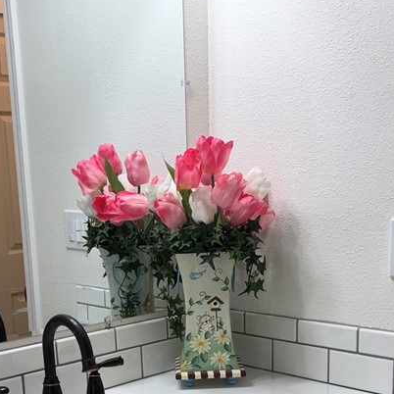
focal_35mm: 54
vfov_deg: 30.1
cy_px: 363
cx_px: 183
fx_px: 695
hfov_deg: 31.6
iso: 50
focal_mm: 6.76
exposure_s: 1/120
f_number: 1.78
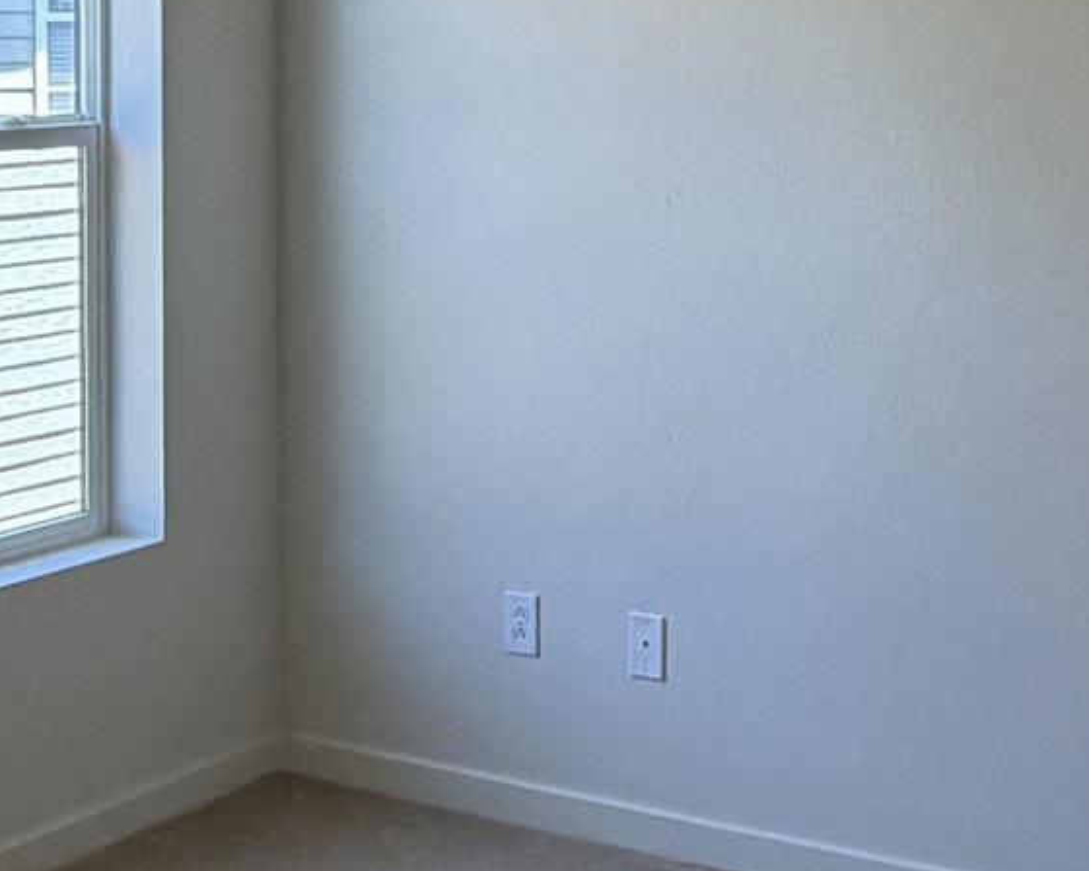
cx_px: 712
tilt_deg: -5.8
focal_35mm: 75
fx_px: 2417
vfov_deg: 20.3
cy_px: 224
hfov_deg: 25.3
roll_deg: -0.6
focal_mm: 2.22
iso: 125
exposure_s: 1/121
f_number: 2.2
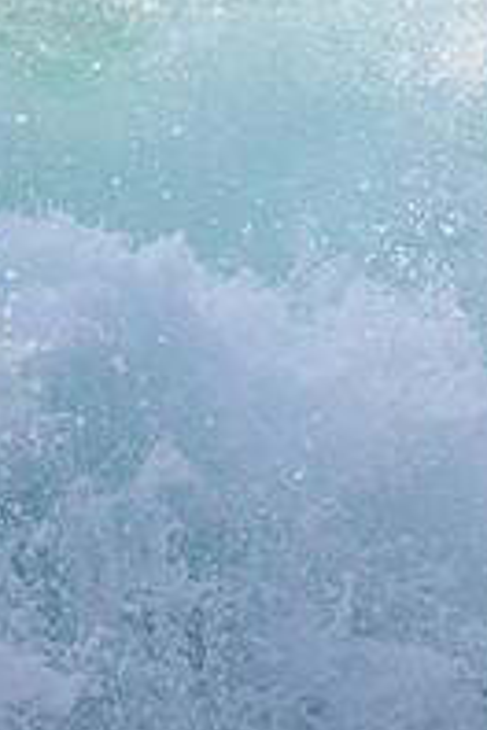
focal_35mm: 2800
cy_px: 216
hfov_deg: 0.5
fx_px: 56812
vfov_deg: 0.7
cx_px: 1101
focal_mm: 800
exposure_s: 1/2000
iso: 1250
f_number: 11
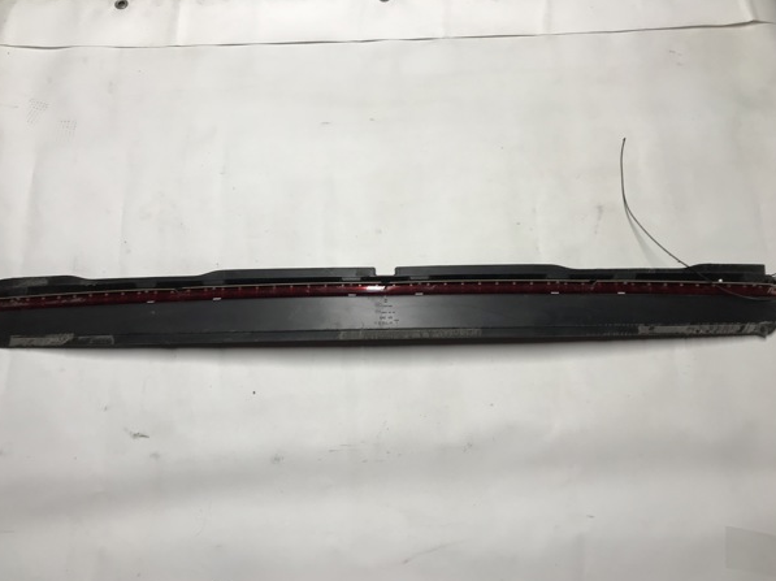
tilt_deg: -70.7
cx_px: 378
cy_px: 307
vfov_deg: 46.7
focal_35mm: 30
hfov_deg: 60.0
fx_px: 672
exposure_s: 1/50
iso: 32
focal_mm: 3.99
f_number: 1.8
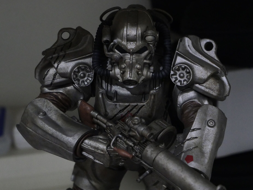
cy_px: 98
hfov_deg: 16.5
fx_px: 870
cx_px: 142
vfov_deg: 12.5
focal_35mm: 119
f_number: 5.6
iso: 3200
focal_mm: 46
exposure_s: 1/25
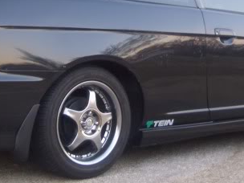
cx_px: 104
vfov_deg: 15.9
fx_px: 648
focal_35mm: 92
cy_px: 19
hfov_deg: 21.3
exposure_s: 1/20
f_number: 2.6
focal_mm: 5.8
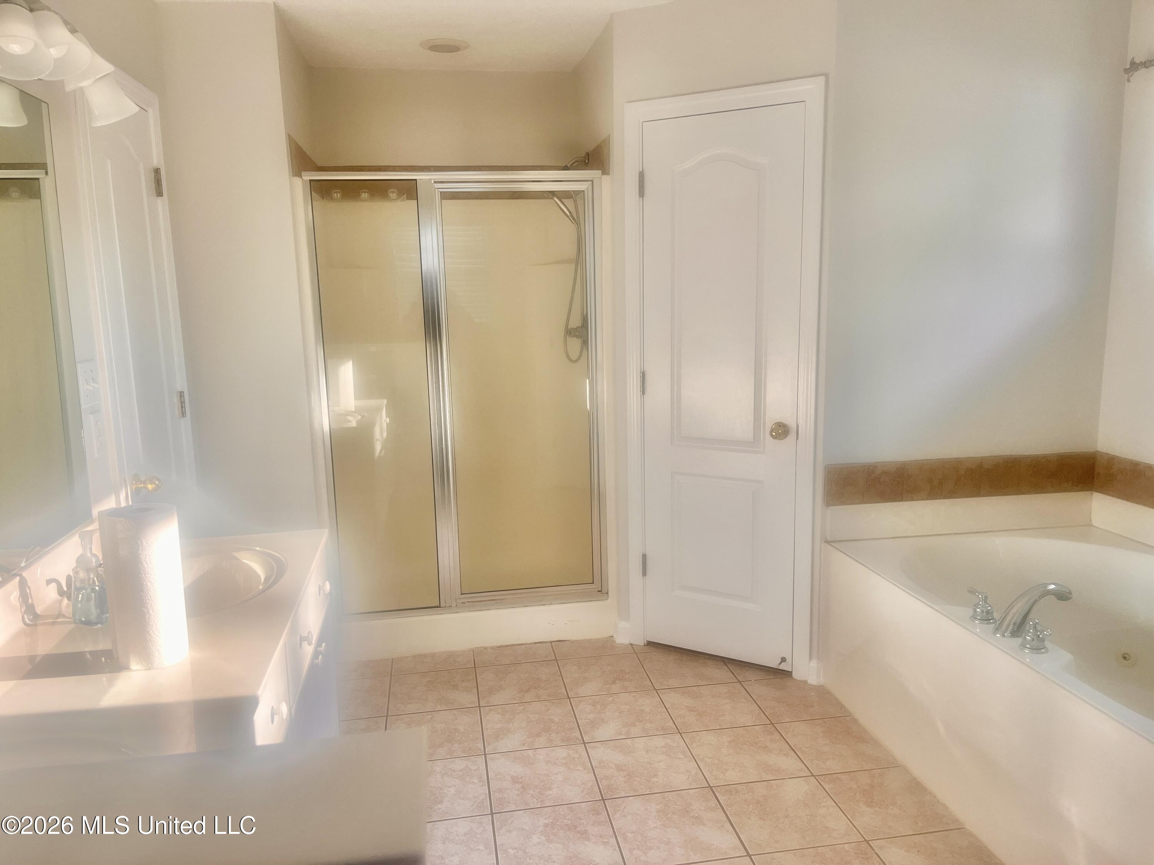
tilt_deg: -10.0
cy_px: 432
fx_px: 867
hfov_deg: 67.3
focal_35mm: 26
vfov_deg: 53.1
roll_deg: +1.4
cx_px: 577
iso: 64
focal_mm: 5.1
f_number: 1.6
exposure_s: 1/132
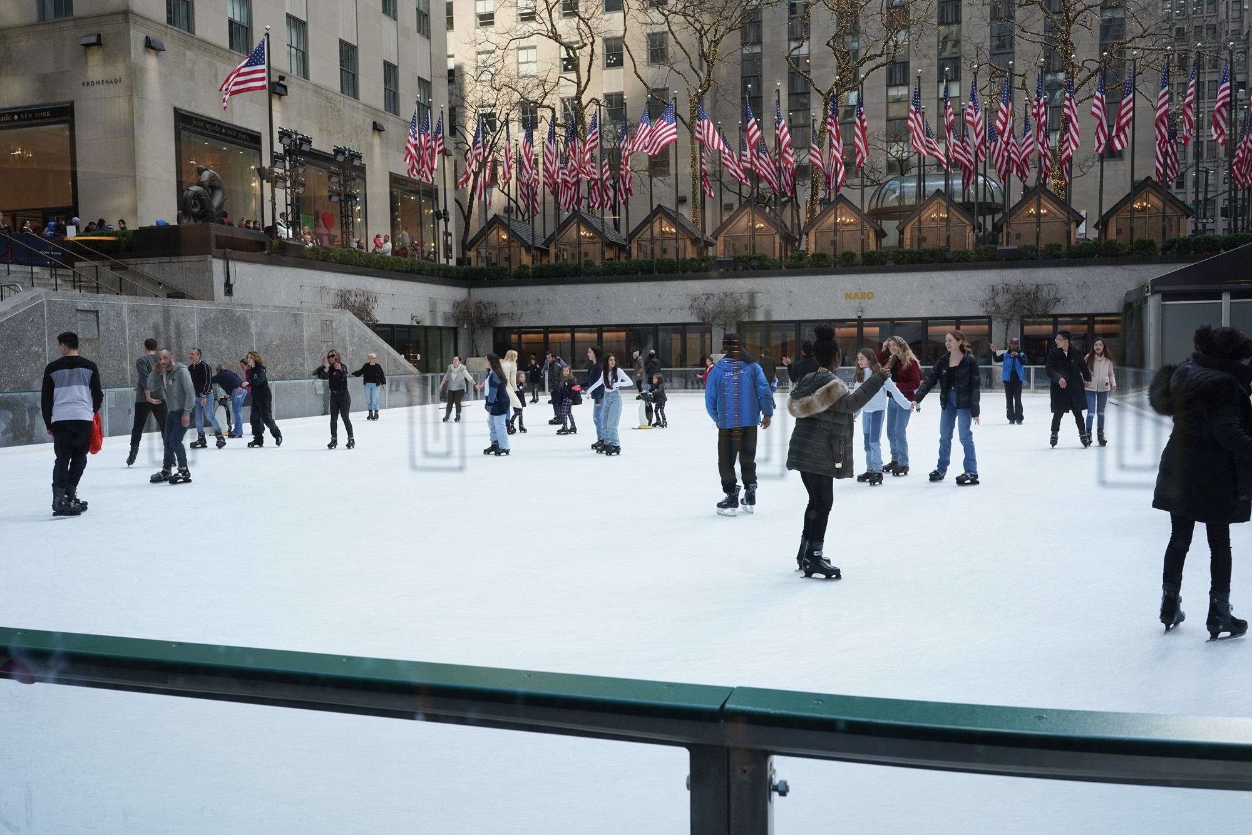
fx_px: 1113
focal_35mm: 32
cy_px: 418
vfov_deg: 41.1
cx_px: 626
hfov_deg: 58.7
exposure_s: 1/160
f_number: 9
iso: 800
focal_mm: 32
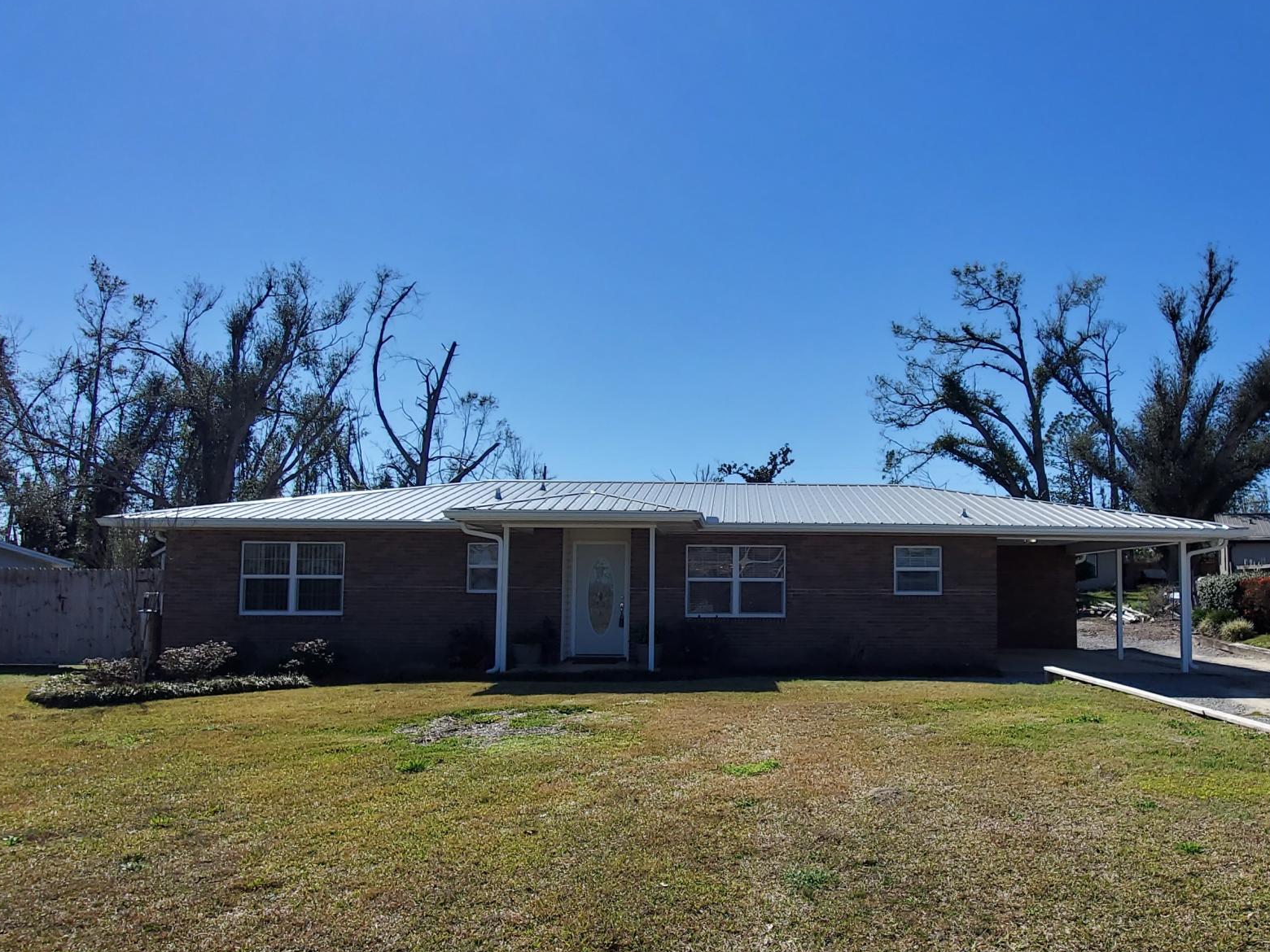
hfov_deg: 68.4
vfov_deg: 54.8
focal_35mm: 25
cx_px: 784
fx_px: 917
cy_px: 516
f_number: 2.2
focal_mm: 1.8
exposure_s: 1/1413
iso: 50
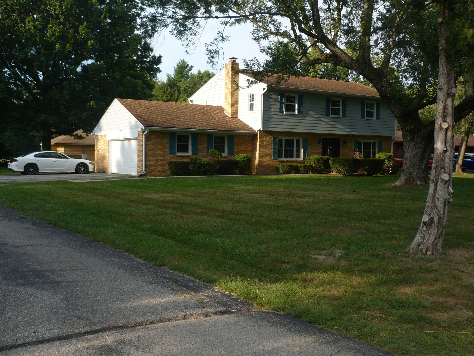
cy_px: 170
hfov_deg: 46.7
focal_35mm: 40
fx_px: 548
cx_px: 270
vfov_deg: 36.0
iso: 100
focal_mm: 5.8
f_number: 2.8
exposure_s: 1/800
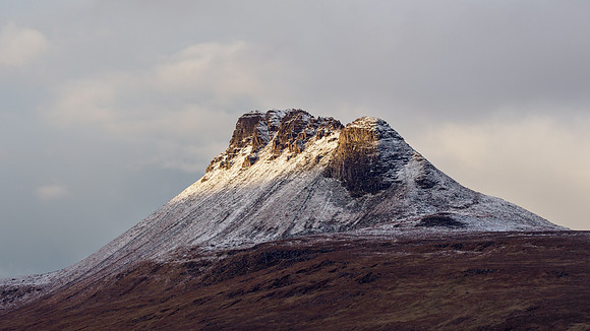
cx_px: 295
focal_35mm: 135
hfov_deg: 15.9
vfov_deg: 9.0
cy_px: 137
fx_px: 2113
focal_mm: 62
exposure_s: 1/400
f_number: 4
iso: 200
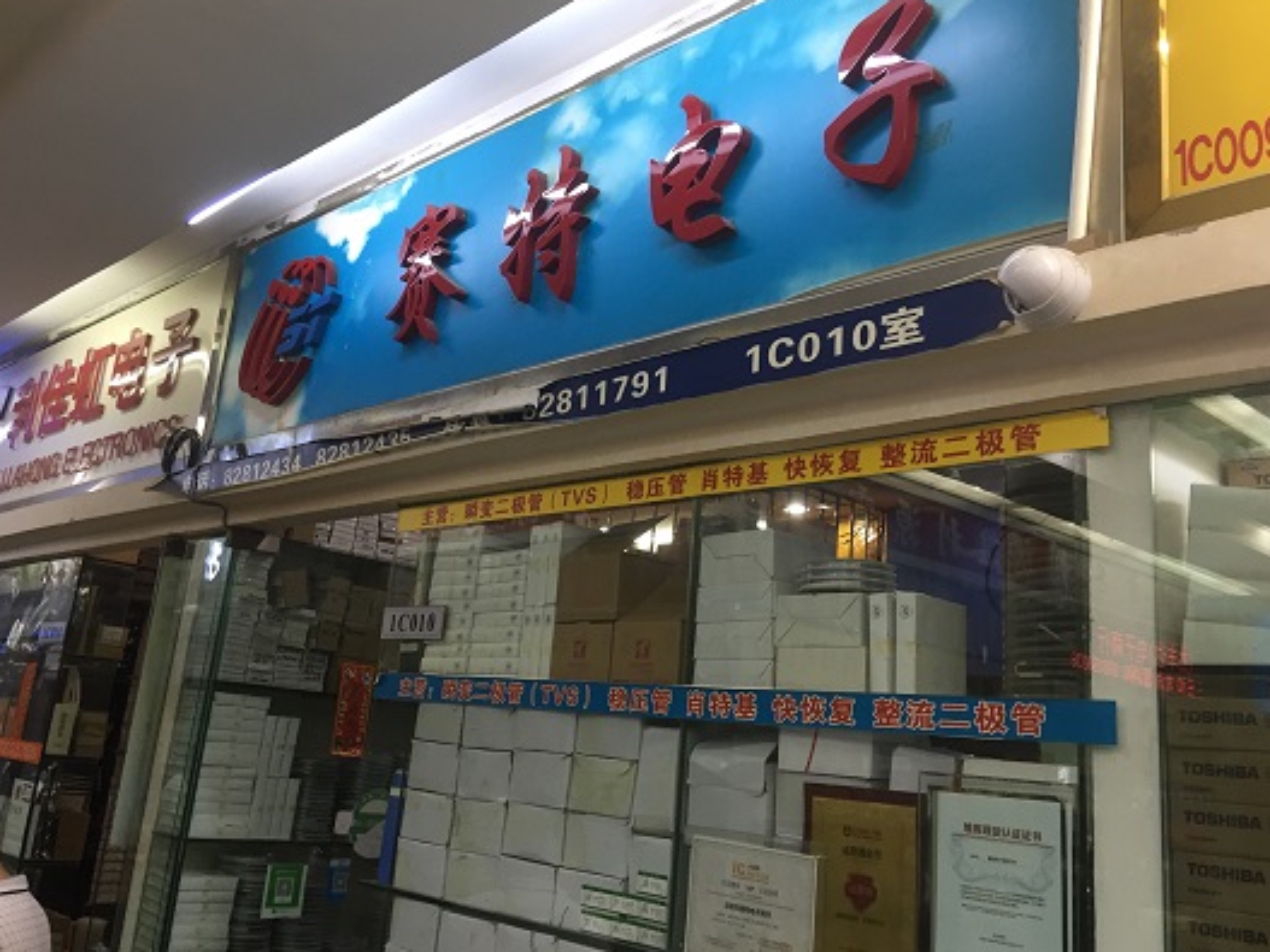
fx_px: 1210
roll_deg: -6.6
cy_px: 431
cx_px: 615
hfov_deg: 55.4
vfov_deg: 42.9
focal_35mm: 33
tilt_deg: +15.4
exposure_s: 1/33
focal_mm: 4.15
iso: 125
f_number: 2.2
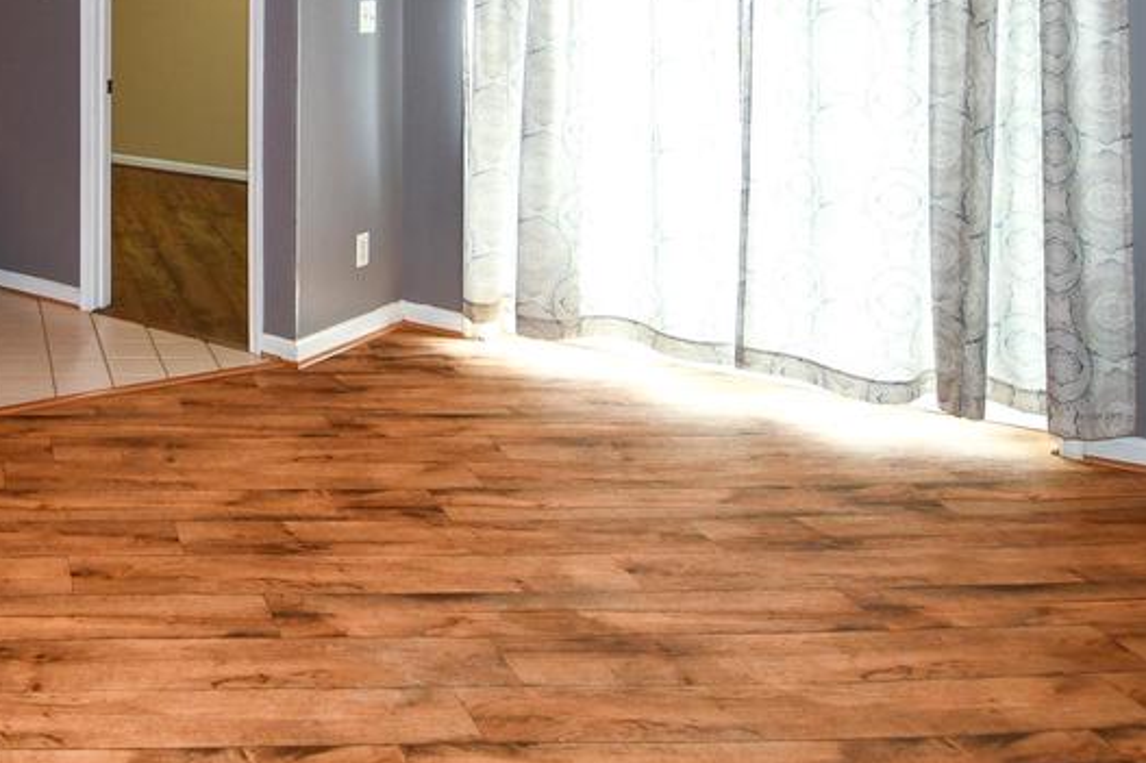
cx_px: 89
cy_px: 136
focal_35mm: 35
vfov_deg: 36.3
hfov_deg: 48.1
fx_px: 1114
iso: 220
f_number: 4
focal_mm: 12
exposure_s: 1/60
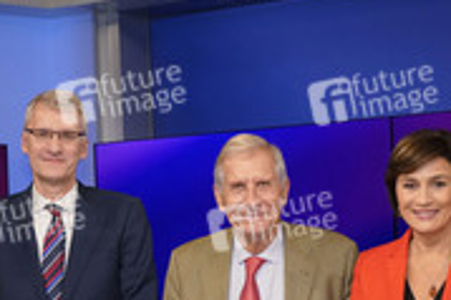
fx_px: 1164
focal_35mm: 93
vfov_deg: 14.5
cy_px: 285
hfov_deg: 21.5
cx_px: 54
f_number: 5.6
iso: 2000
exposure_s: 1/125
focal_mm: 37
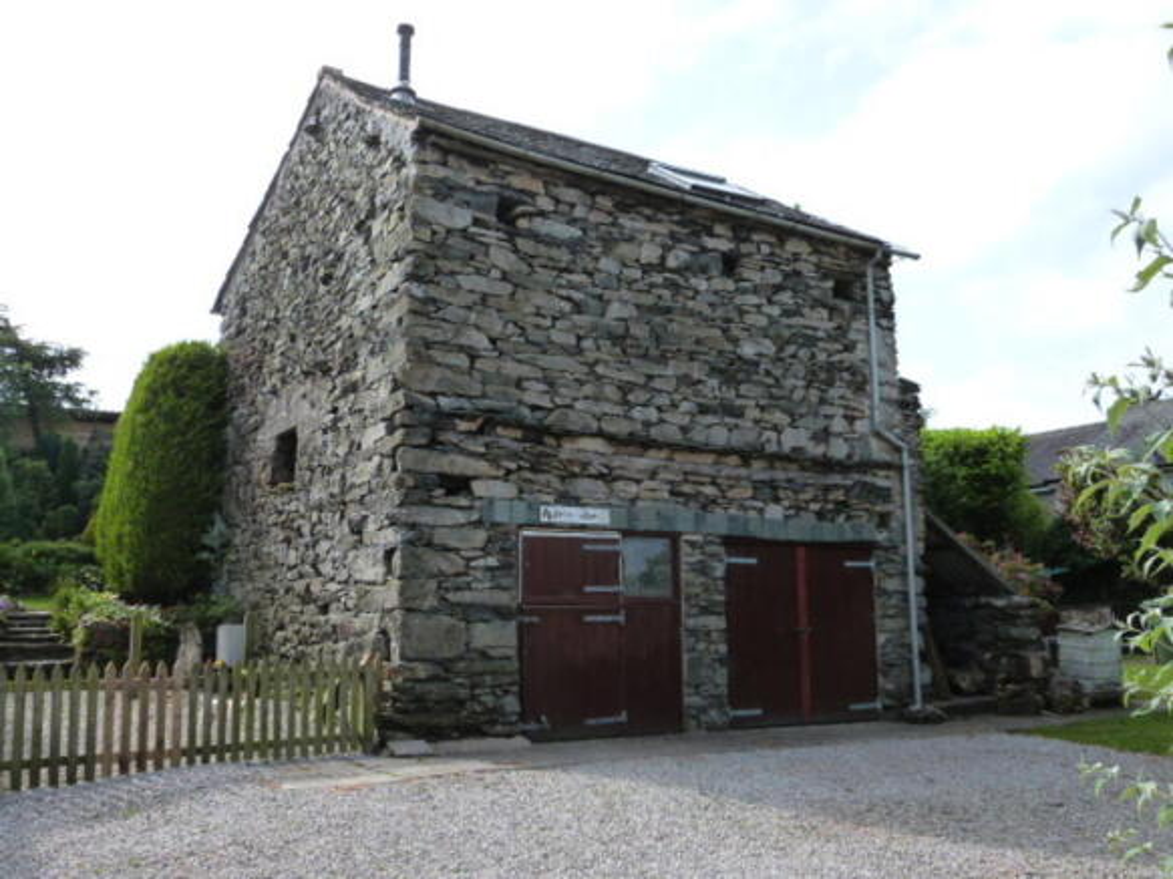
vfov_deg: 42.9
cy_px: 440
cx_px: 586
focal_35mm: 33
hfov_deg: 55.4
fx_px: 1118
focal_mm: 5.9
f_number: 3
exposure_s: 1/640
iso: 160
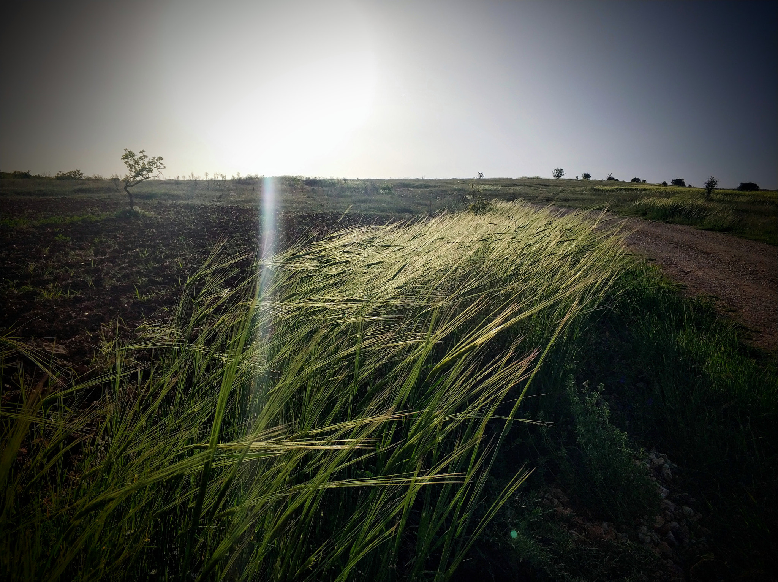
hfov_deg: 65.4
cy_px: 291
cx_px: 389
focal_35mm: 27
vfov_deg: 51.3
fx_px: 606
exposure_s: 1/5120
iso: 100
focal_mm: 3.82
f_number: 1.8
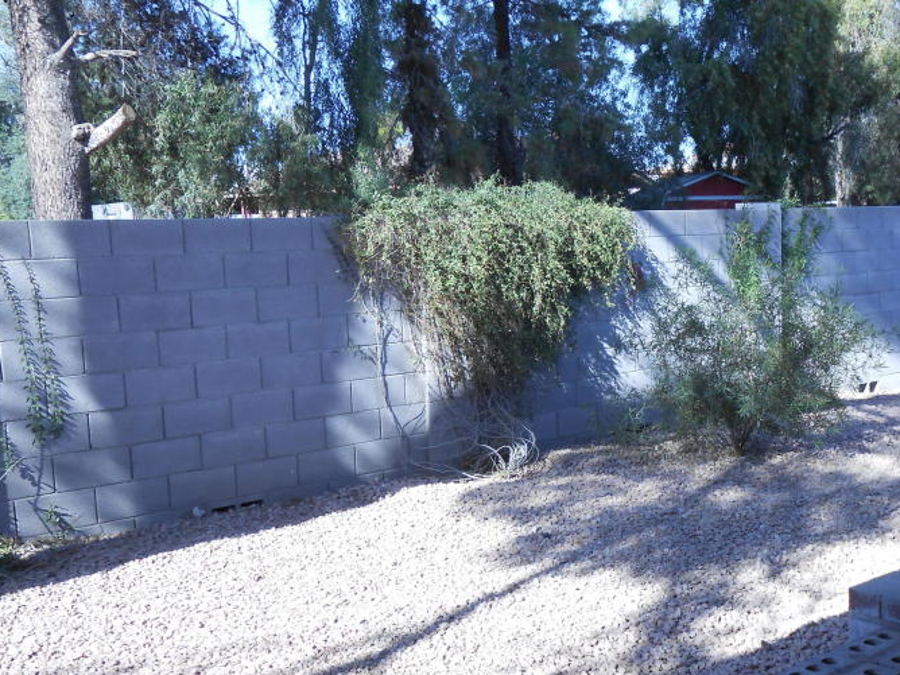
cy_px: 399
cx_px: 683
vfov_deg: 31.4
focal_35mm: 46
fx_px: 1196
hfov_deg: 40.0
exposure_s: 1/200
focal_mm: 5.3
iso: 80
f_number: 3.8
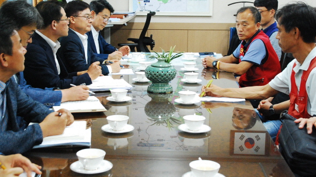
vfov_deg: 19.1
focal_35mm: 63
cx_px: 153
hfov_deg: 33.3
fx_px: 528
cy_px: 76
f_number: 6.3
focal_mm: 34
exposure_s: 1/100
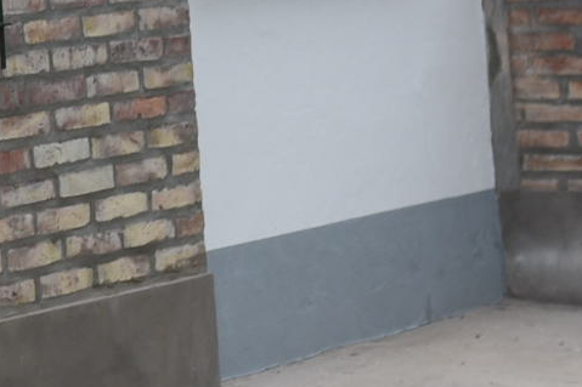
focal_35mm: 220
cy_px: -368
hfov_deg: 8.6
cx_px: -744
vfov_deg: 6.1
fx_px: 3555
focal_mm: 35
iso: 200
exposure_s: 1/160
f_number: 4
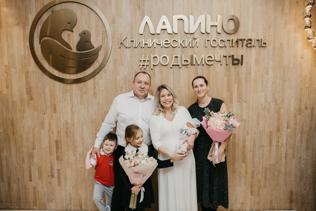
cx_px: 158
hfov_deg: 63.7
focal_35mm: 29
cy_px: 106
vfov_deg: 45.0
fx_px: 255
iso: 160
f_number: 4
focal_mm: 29
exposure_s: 1/160
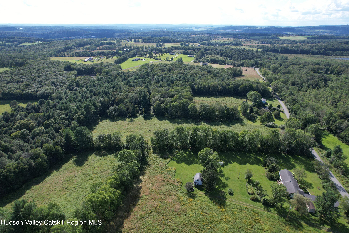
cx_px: 174
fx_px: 213
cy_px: 116
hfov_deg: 78.6
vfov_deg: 57.2
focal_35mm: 22
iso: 100
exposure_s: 1/1250
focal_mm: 8.38
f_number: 2.8
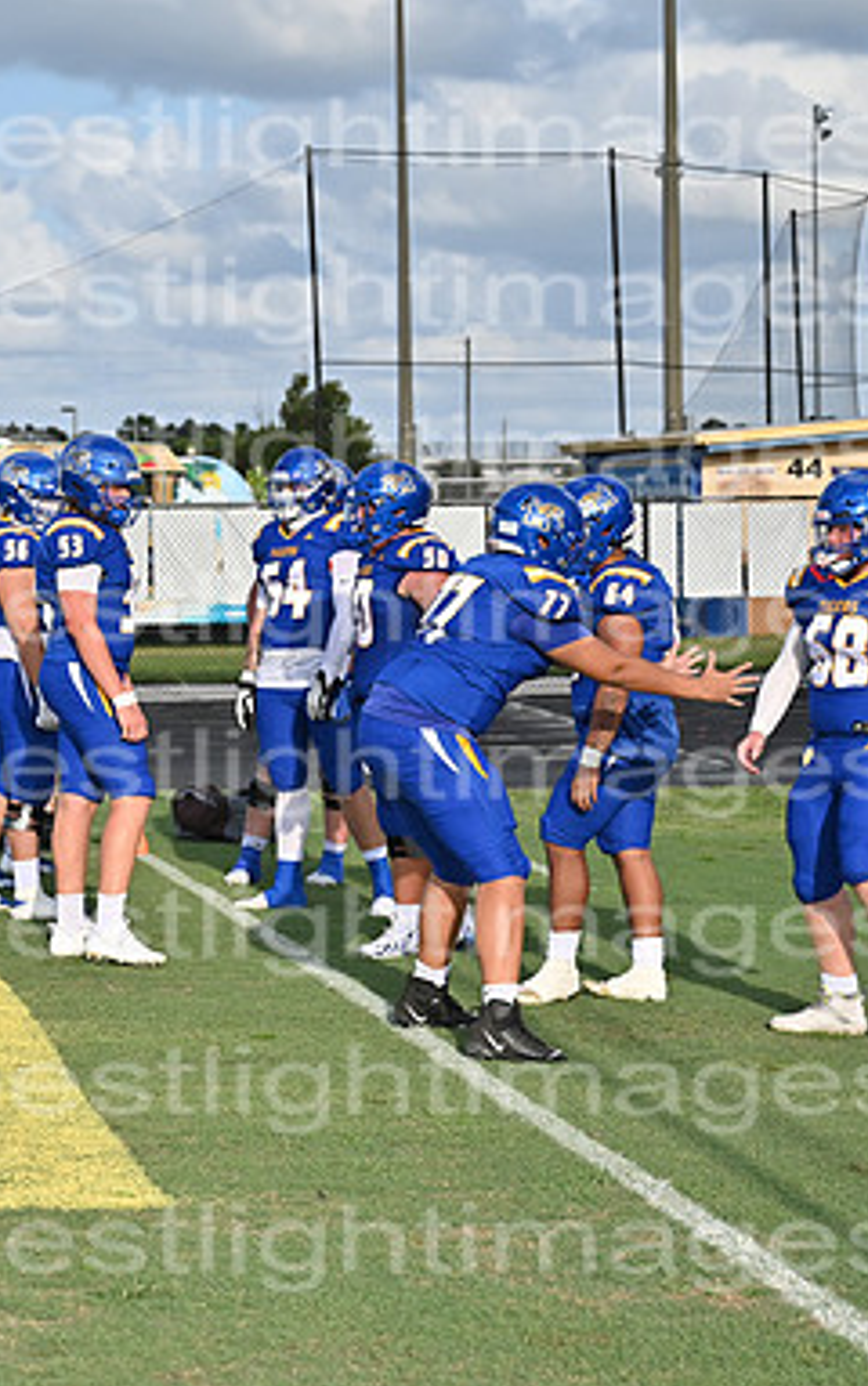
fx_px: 3551
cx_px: 401
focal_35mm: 94
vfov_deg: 22.1
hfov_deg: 13.9
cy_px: 695
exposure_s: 1/8000
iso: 640
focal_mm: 61
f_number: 4
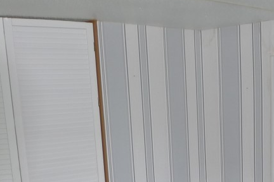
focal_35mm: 64
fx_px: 487
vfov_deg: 19.7
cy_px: 229
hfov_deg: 30.9
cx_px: 205
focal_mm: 5.1
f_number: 2
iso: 160
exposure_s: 1/60
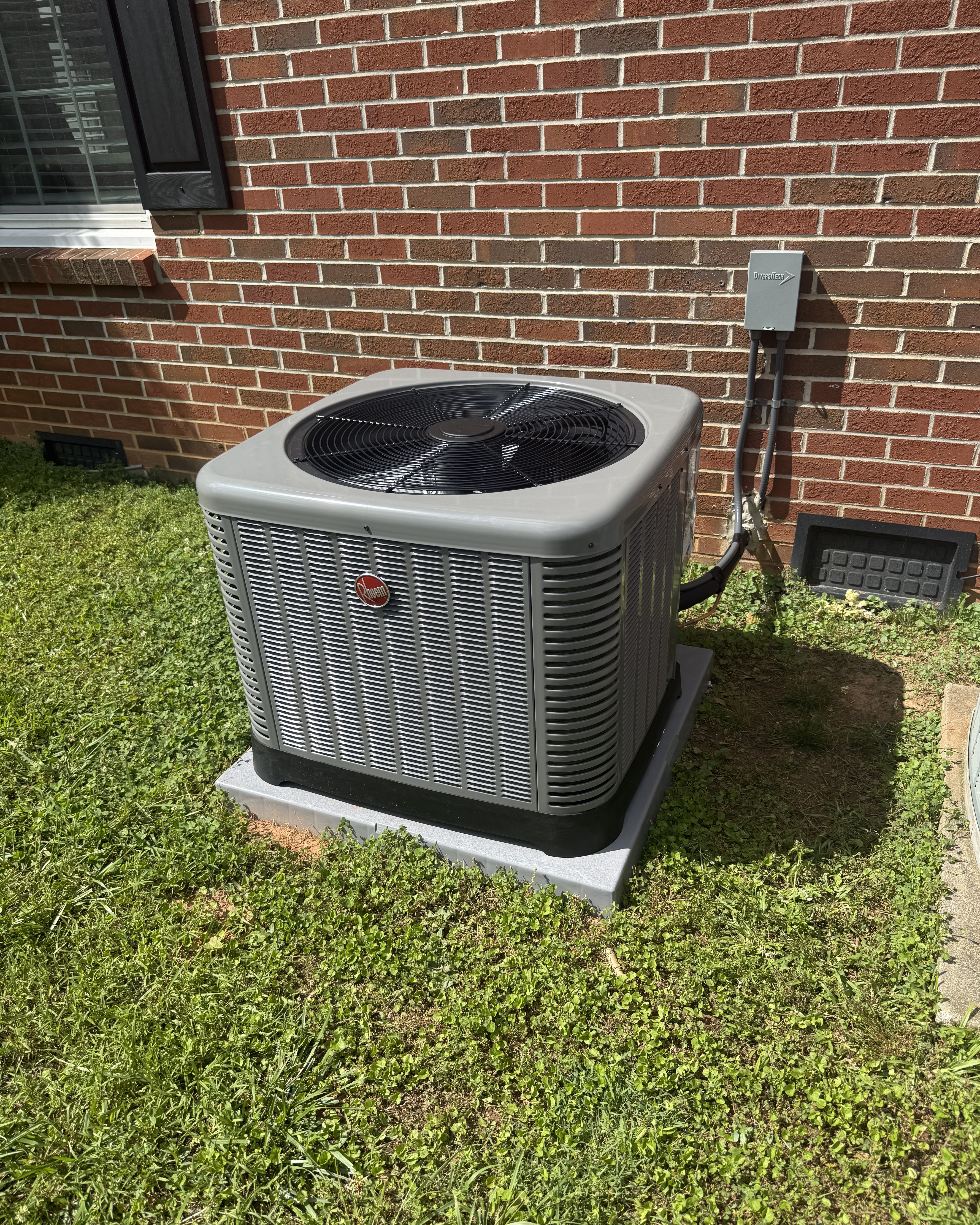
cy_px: 623
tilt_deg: -30.2
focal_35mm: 25
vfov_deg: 68.1
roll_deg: +4.0
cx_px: 490
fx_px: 906
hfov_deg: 56.8
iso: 80
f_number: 1.78
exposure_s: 1/3584
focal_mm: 6.76
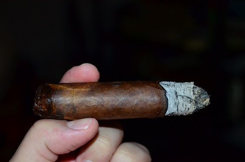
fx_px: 560
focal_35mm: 82
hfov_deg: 24.7
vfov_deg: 16.5
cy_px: 81
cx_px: 122
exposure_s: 1/60
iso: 1600
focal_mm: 55
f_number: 5.6
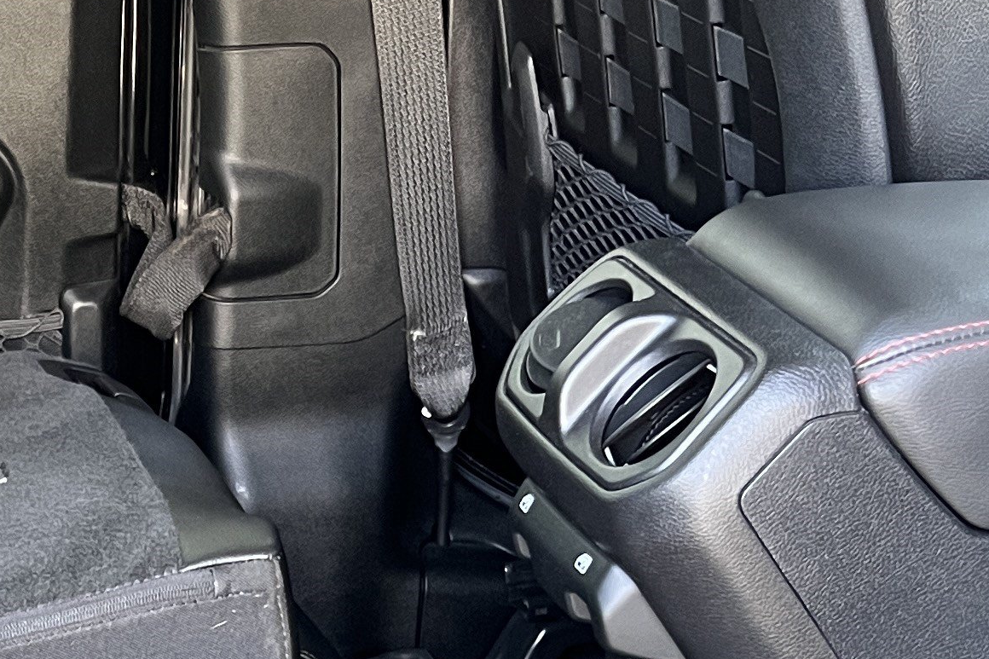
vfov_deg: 13.9
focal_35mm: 94
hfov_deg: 21.2
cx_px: 107
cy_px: 909
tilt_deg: -27.7
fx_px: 2582
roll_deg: +2.2
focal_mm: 5.7
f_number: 1.5
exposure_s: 1/60
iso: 320
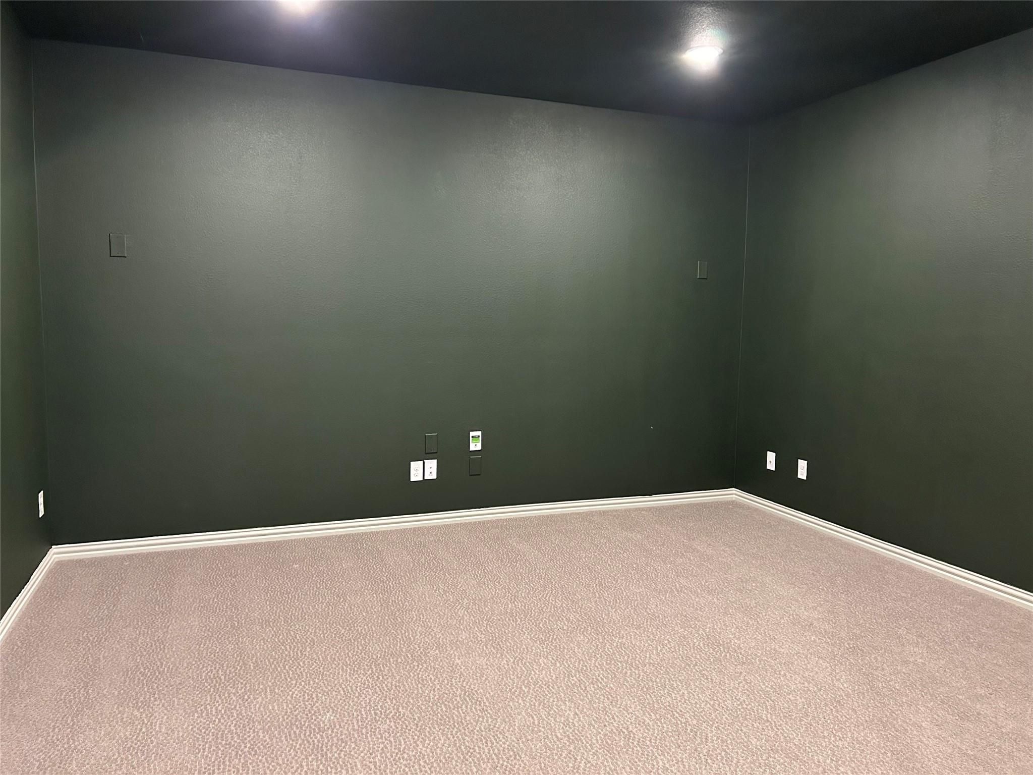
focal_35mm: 26
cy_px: 388
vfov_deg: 53.1
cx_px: 516
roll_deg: -0.1
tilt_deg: -6.3
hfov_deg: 67.3
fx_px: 776
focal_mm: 5.7
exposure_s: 1/40
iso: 400
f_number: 1.5
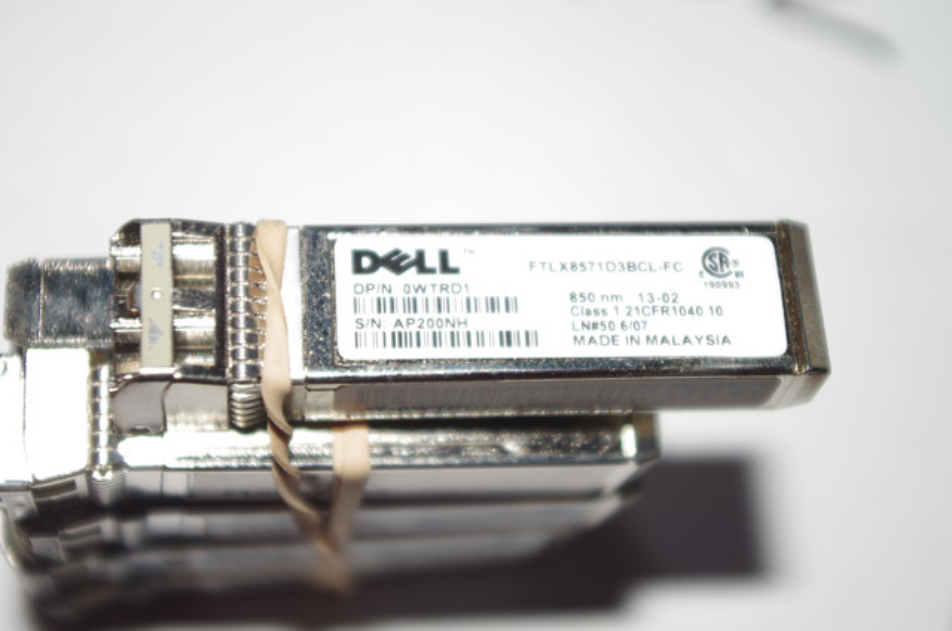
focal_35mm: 72
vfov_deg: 18.8
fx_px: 1900
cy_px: 316
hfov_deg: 28.1
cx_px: 476
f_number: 5.6
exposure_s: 1/100
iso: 100
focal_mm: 47.5
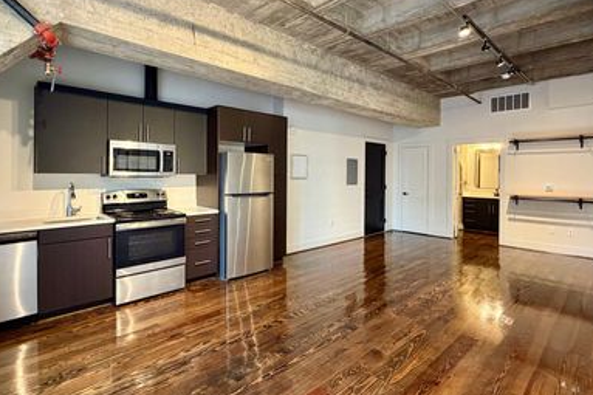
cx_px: 285
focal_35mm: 19
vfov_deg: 64.3
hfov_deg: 86.9
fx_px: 313
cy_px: 174
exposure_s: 1/60
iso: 400
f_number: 2.2
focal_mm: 2.22
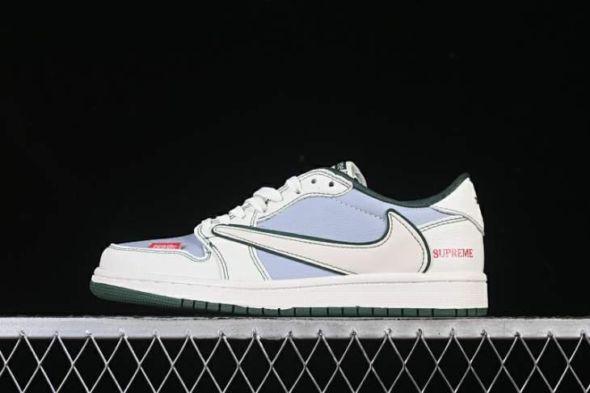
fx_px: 1229
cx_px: 295
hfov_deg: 27.0
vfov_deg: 18.2
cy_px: 196
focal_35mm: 75
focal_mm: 50
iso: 160
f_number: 8
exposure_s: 1/80
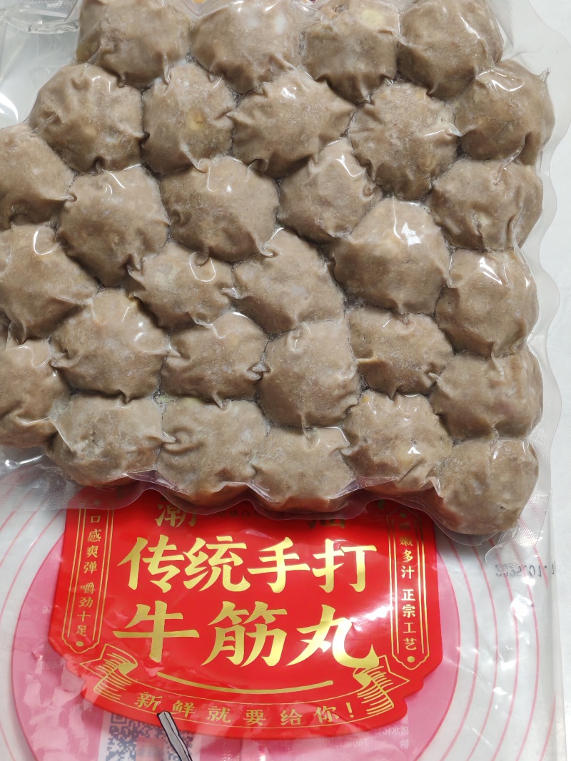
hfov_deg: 21.6
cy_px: 380
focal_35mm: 68
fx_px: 1496
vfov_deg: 28.6
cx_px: 286
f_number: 1.95
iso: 400
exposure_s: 1/50
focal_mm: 5.52
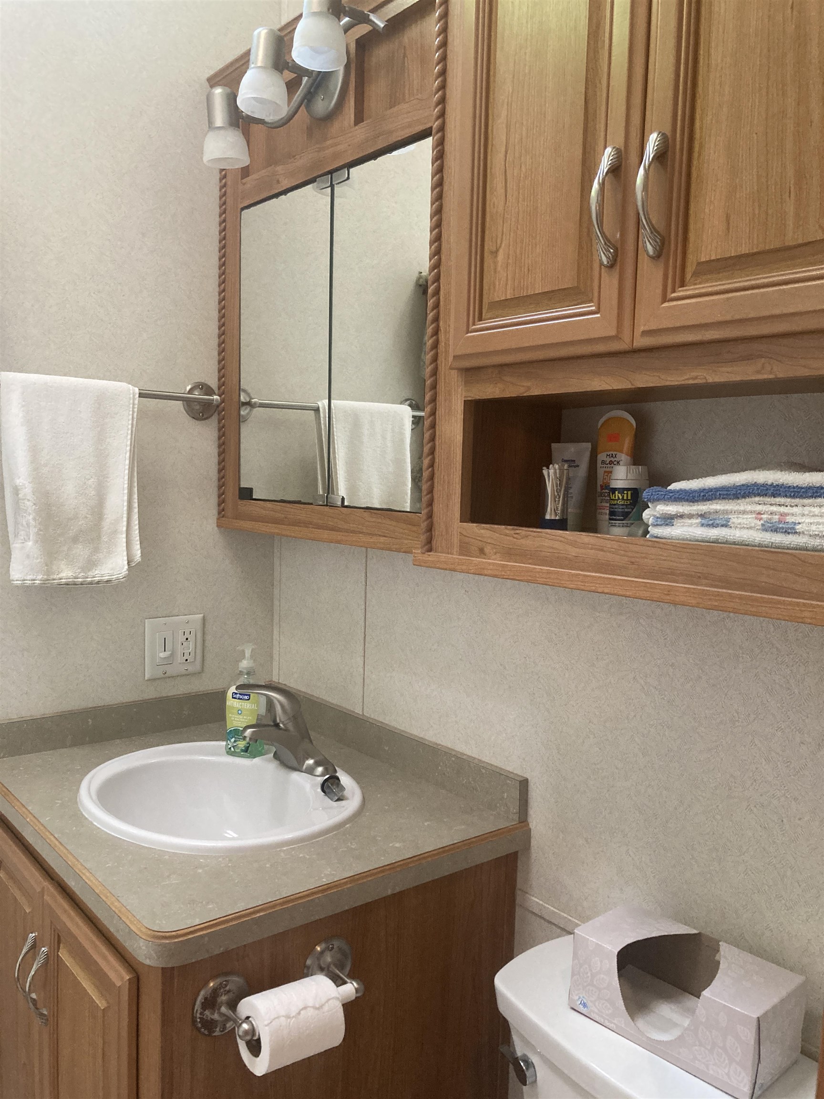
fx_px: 889
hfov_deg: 49.7
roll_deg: -2.3
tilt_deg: -2.6
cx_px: 412
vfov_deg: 63.4
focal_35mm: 28
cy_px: 550
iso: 250
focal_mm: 3.99
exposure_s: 1/60
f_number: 1.8
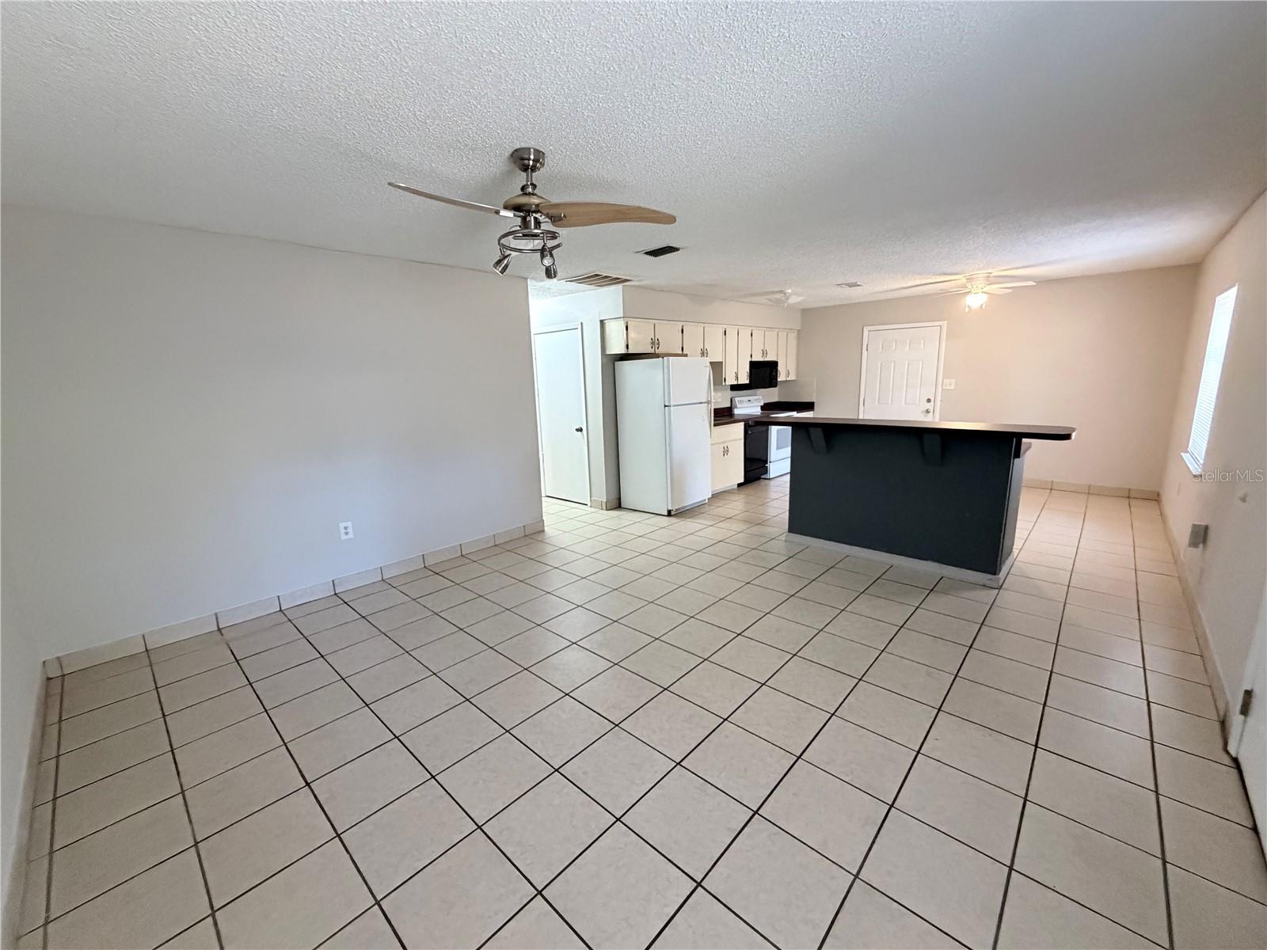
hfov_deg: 102.1
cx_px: 634
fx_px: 512
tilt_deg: -11.4
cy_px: 475
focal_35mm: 14
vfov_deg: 85.7
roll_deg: +2.6
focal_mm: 2.22
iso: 800
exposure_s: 1/60
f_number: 2.2
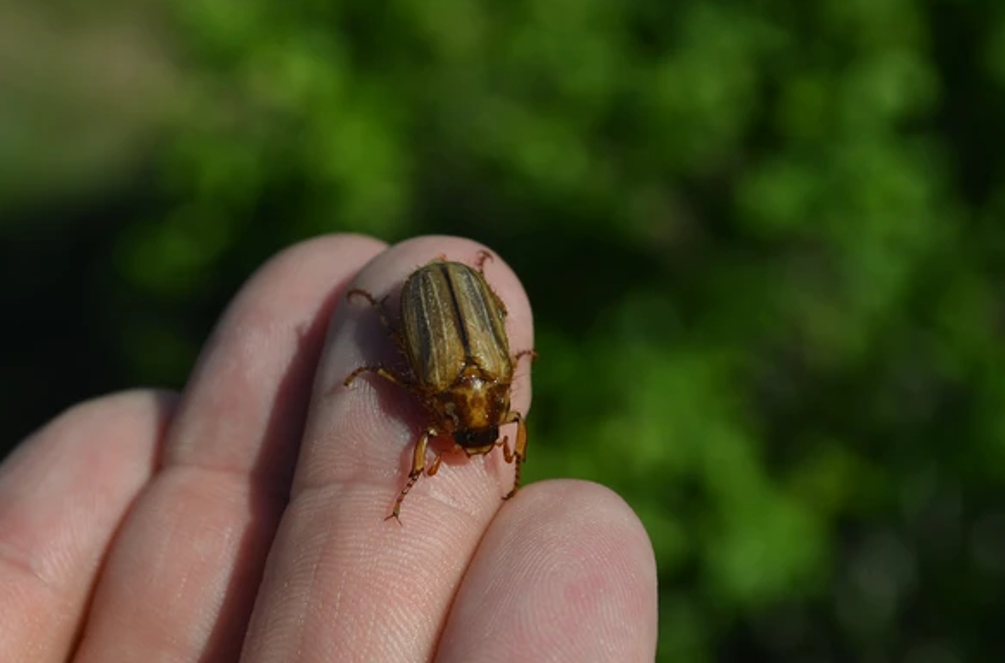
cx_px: 476
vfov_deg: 15.0
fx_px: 2520
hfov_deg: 22.5
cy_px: 332
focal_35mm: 91
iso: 100
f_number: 8
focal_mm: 55
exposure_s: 1/400
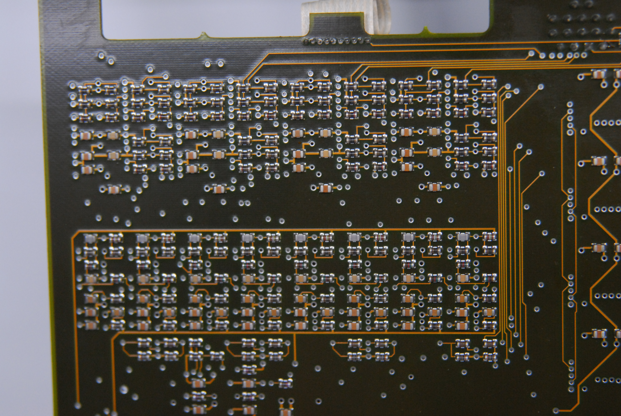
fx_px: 1943
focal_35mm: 112
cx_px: 310
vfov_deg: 12.2
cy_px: 208
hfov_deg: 18.2
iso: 800
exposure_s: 1/100
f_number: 4
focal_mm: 75
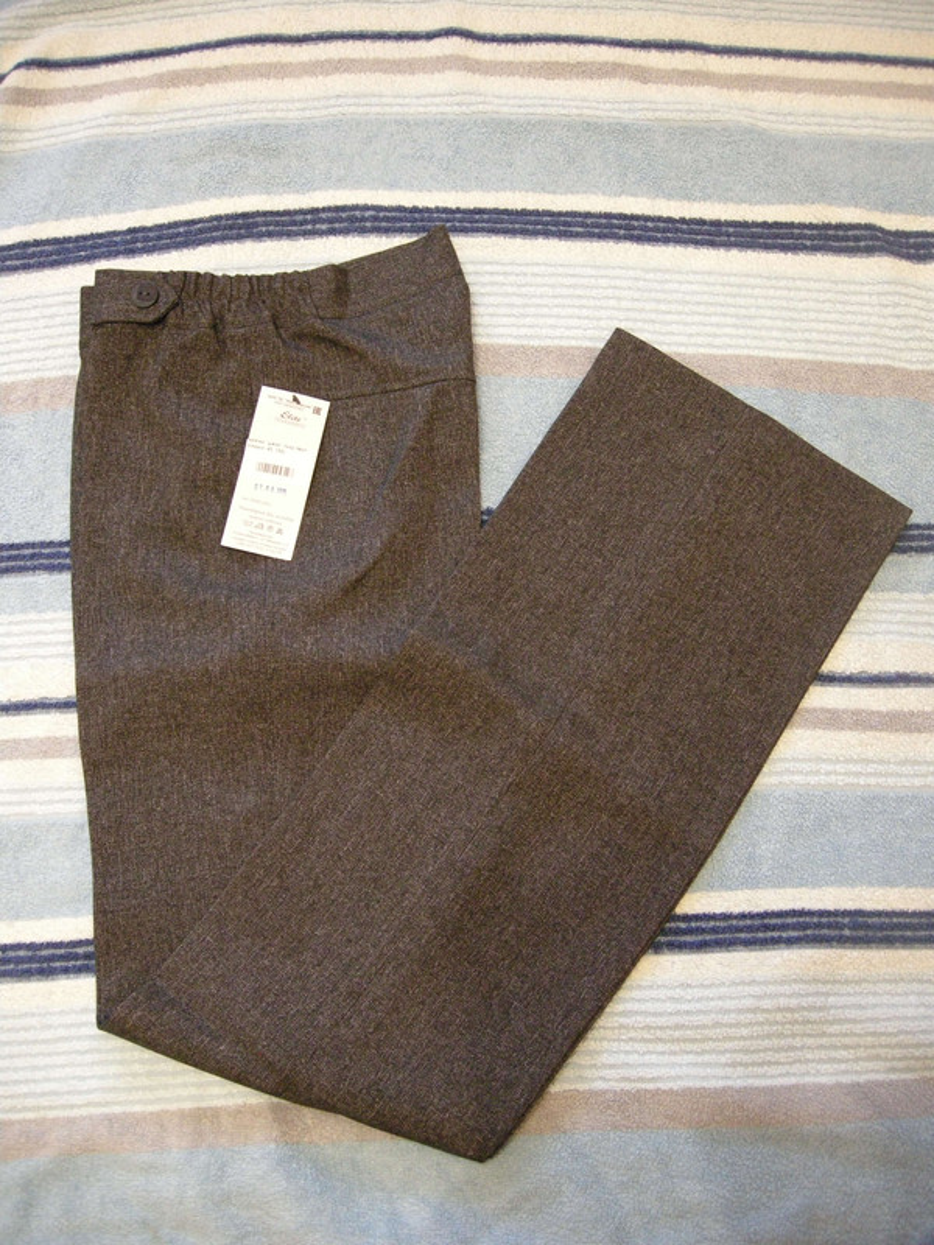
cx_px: 467
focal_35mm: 36
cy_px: 622
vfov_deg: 51.4
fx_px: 1295
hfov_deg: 39.7
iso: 400
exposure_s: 1/11.2
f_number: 2.7
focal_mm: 7.5
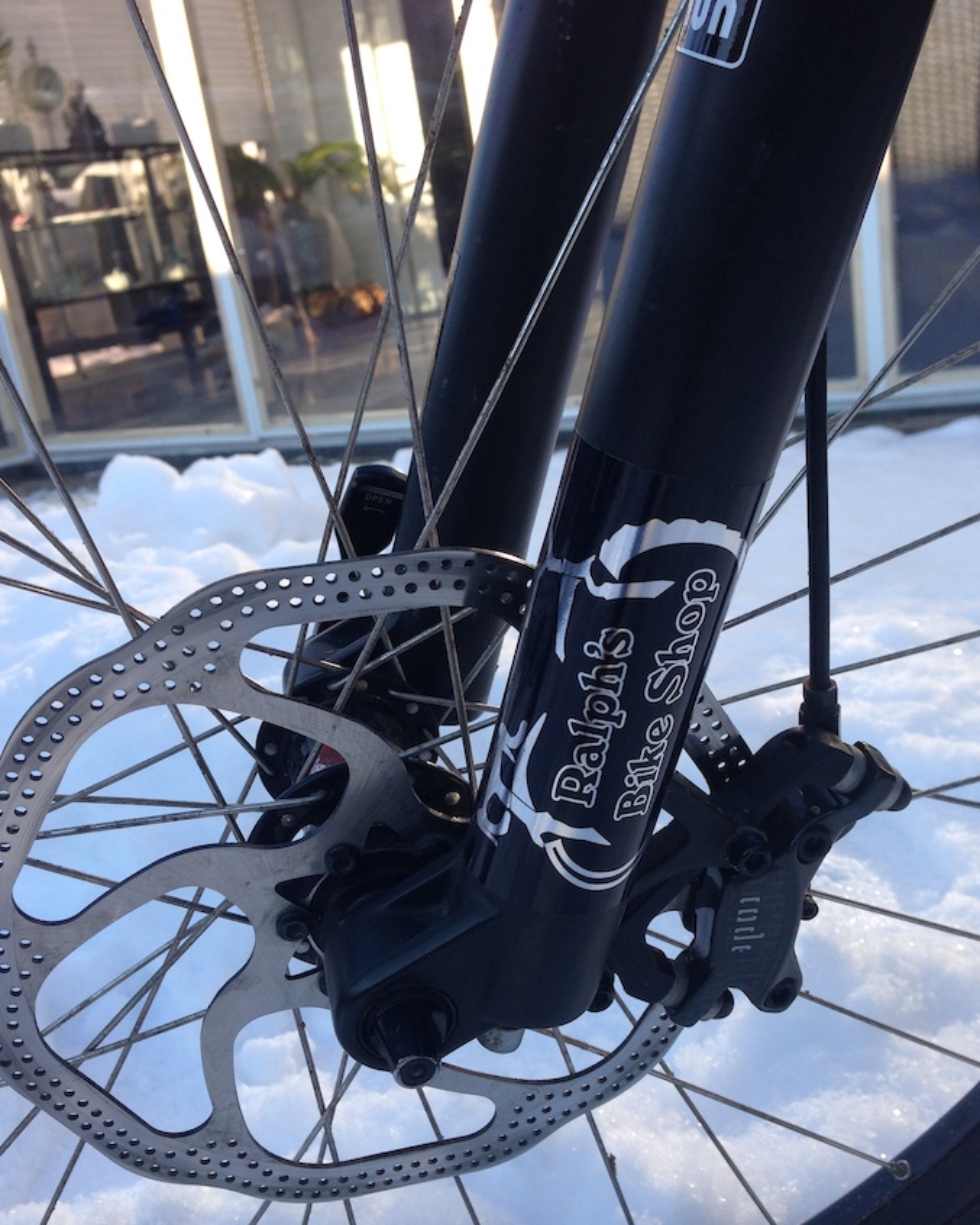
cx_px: 520
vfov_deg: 46.8
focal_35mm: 39
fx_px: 1414
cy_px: 675
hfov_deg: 38.2
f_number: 2.4
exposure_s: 1/493
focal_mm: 4.13
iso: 50
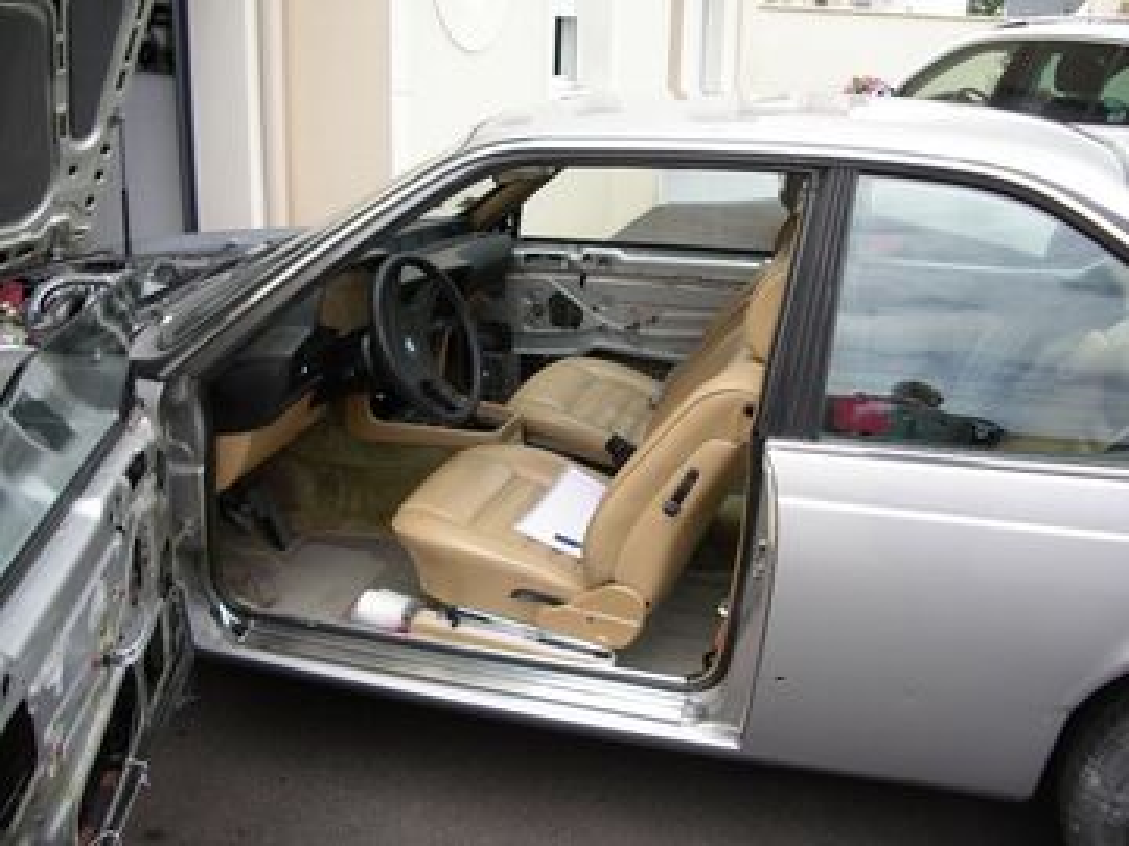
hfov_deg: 52.6
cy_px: 423
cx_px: 564
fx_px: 1142
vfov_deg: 40.7
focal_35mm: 35
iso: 80
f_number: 2.6
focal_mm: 5.8
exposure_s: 1/250
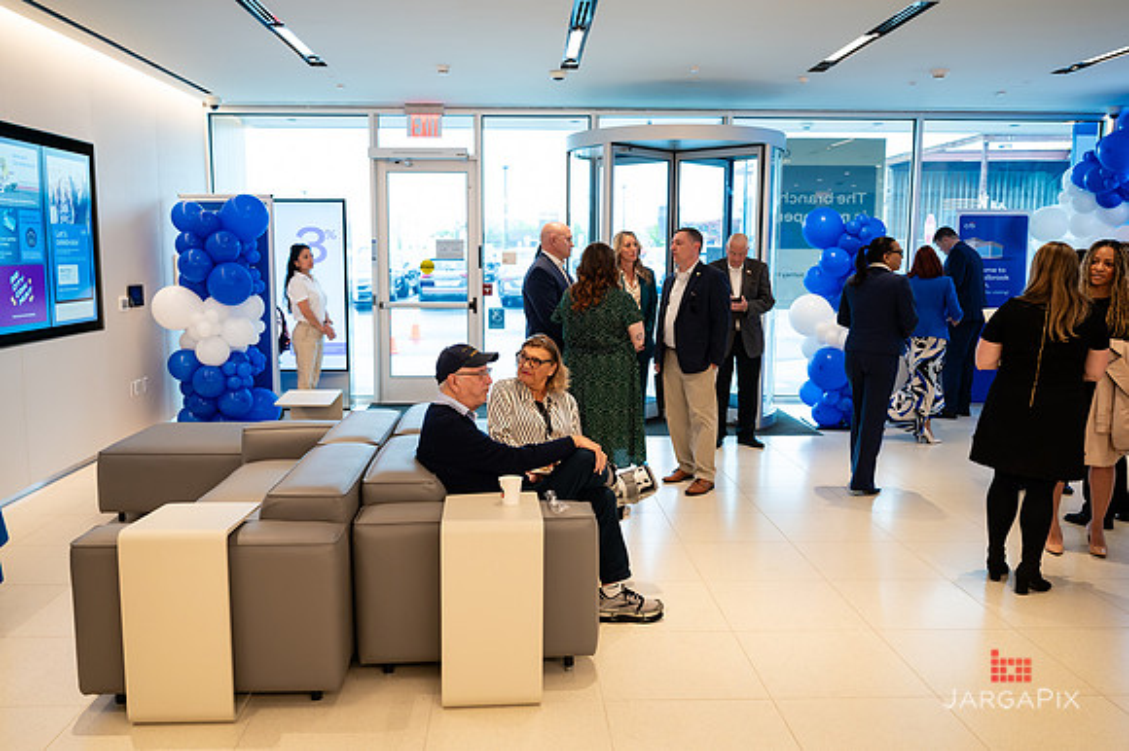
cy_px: 375
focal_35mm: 30
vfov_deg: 43.5
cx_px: 535
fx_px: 943
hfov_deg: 61.8
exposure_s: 1/200
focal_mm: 28.5
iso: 640
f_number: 3.2
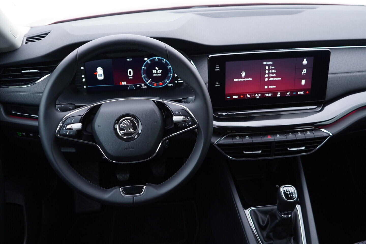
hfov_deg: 53.1
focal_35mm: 36
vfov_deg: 36.9
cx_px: 183
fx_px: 366
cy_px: 122
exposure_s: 1/40
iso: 250
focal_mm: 24
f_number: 2.8
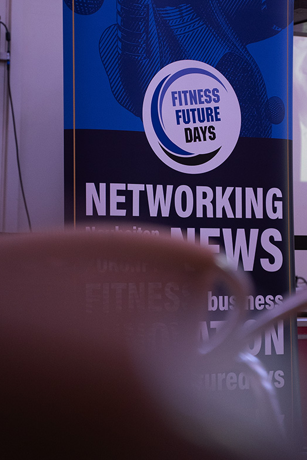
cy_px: 115
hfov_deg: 11.9
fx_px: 1468
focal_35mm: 115
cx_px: 211
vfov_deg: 17.7
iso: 4000
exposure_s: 1/200
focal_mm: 75
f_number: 2.8
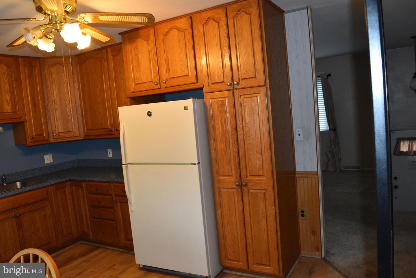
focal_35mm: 27
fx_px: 312
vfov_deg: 47.9
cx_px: 208
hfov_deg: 67.4
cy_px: 139
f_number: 5
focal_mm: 18
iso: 800
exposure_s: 1/100
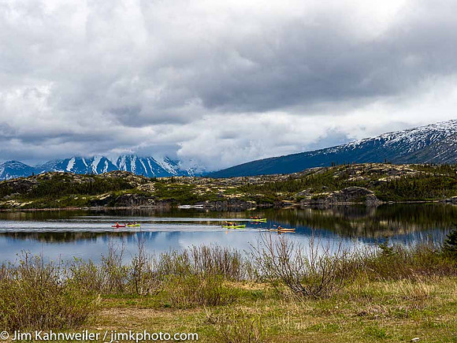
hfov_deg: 28.6
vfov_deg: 21.6
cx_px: 228
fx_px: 898
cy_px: 172
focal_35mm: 68
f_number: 6.3
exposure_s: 1/800
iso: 200
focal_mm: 34
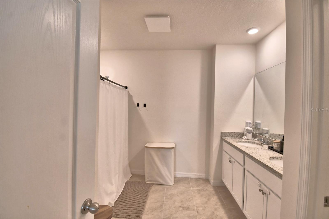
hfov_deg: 100.4
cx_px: 164
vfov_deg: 77.3
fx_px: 137
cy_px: 110
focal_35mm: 15
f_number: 4.5
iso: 400
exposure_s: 1/80
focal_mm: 10
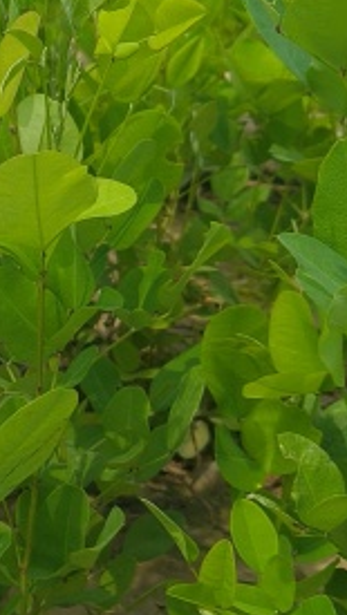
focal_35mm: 110
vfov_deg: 19.3
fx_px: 1797
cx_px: -434
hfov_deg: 9.9
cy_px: 171
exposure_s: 1/1878
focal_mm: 4.84
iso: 80
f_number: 1.8
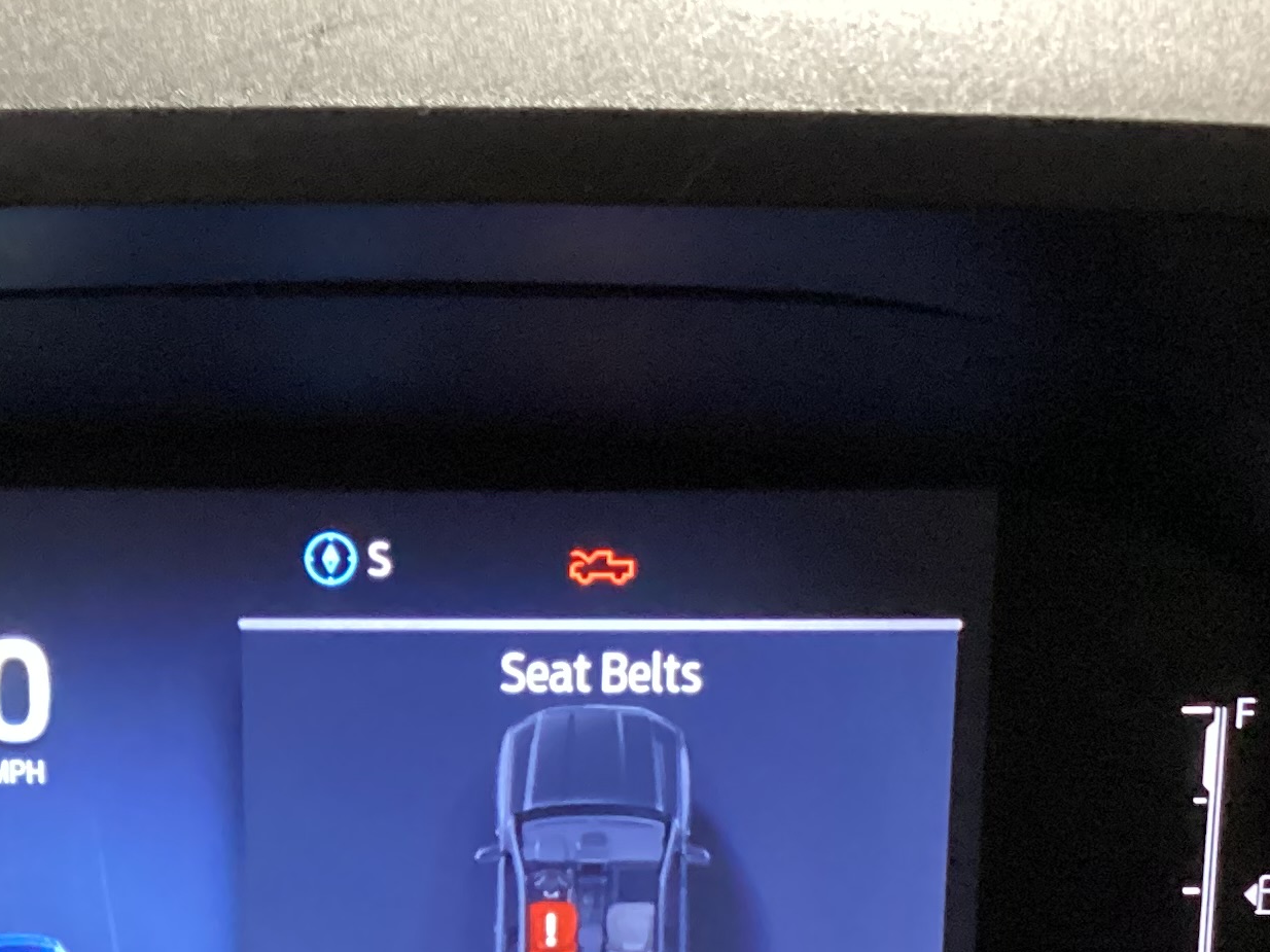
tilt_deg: -23.1
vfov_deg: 17.3
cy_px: 1103
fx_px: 3008
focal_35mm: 82
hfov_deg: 23.7
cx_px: 386
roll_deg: -0.5
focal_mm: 3.3
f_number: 2.4
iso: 640
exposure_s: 1/20
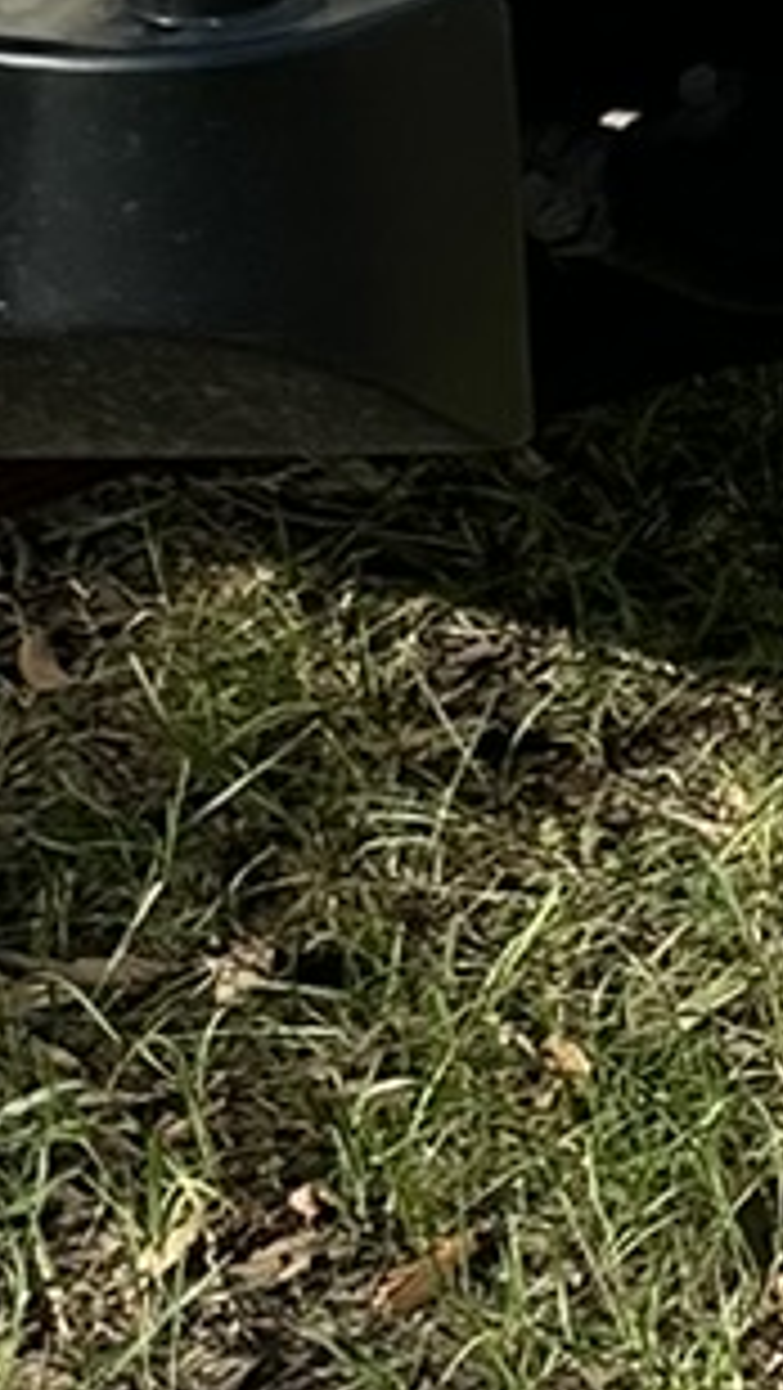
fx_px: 6933
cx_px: 2516
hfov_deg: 5.9
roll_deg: -3.1
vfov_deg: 11.0
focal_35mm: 188
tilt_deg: -15.1
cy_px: -670
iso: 50
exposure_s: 1/1209
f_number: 1.5
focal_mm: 5.7
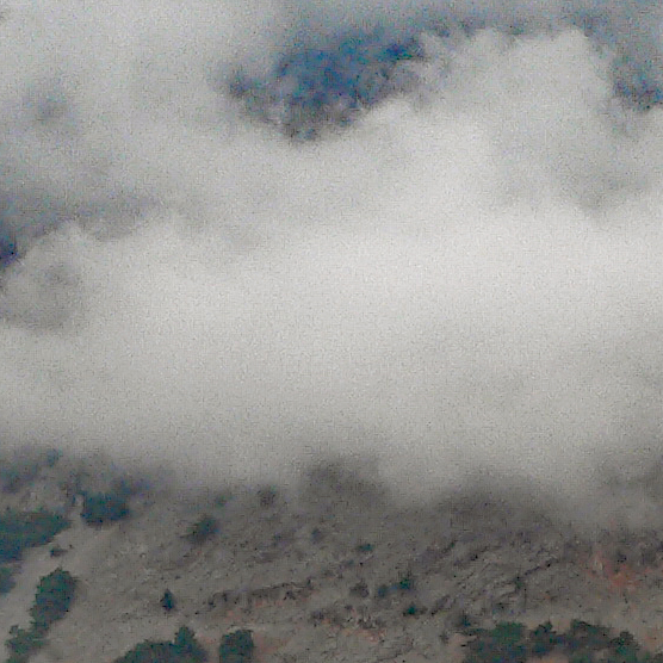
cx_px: 912
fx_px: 3792
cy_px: 770
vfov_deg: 9.9
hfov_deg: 9.8
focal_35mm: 175
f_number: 4
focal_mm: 7.2
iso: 100
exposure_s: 1/250
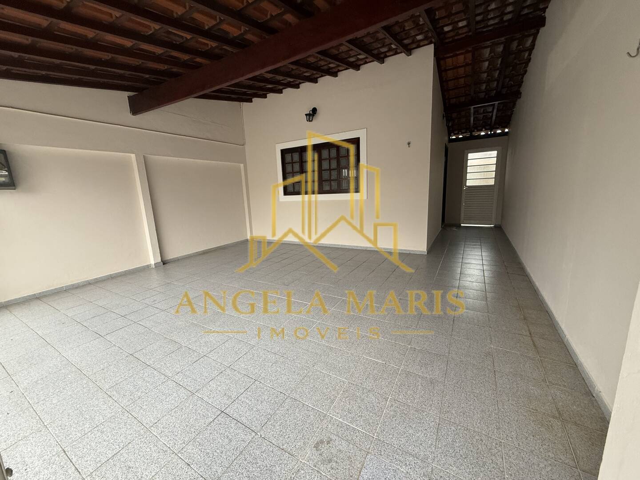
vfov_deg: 85.7
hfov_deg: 102.1
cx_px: 320
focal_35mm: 14
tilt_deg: -9.1
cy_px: 240
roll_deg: +2.4
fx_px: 259
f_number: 2.2
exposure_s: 1/99
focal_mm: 2.22
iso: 250
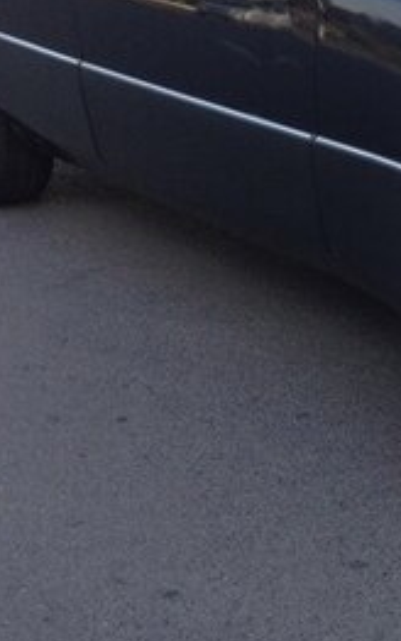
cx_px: 660
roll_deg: +0.7
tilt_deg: -14.9
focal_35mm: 88
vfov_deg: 23.4
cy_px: 207
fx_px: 1537
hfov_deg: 13.7
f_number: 2.4
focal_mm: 4.12
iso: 50
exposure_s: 1/448
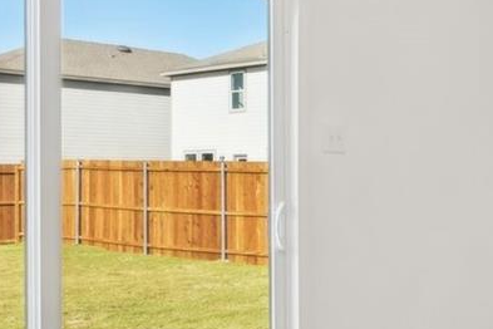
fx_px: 781
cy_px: 163
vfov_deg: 23.8
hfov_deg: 30.5
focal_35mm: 57
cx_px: 570
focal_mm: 14
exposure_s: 1/25
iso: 160
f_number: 8
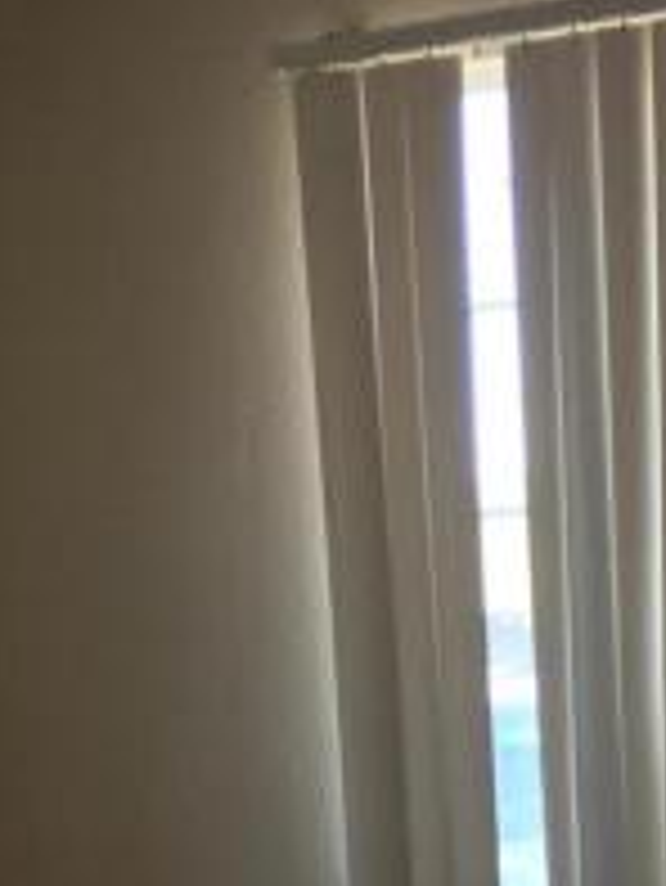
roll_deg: +1.4
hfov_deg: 13.1
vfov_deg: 15.3
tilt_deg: -15.1
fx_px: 2896
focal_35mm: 113
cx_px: 531
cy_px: 1543
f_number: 2.2
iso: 32
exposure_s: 1/40
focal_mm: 4.15
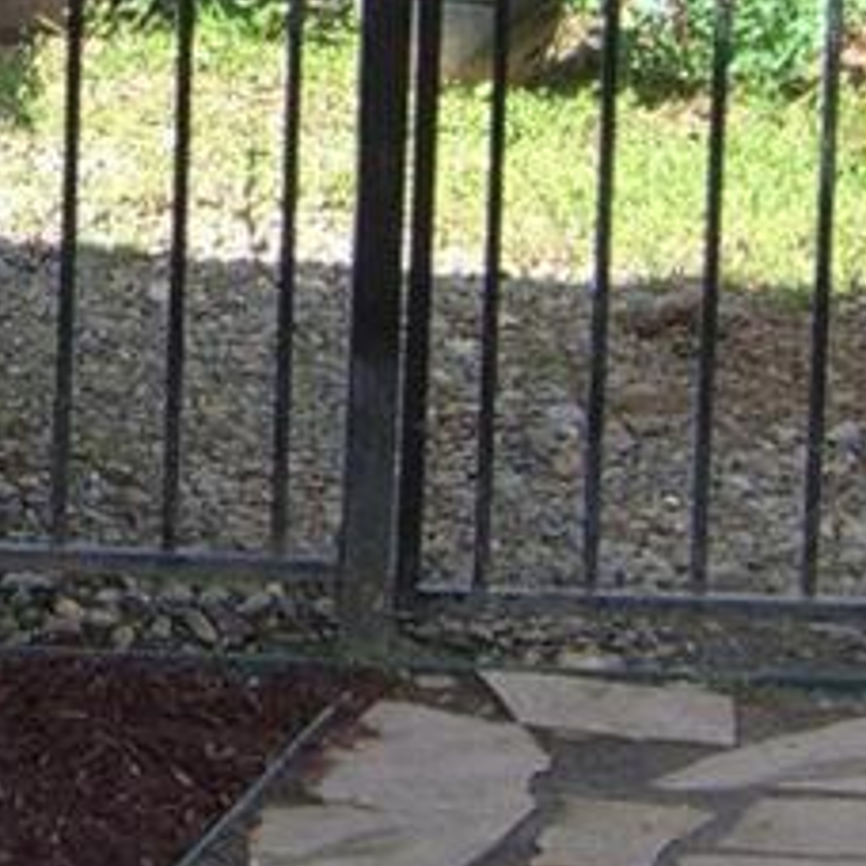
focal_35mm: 221
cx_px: -353
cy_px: -429
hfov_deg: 7.8
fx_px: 6255
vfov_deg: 7.8
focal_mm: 7.9
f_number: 2.8
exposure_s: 1/500
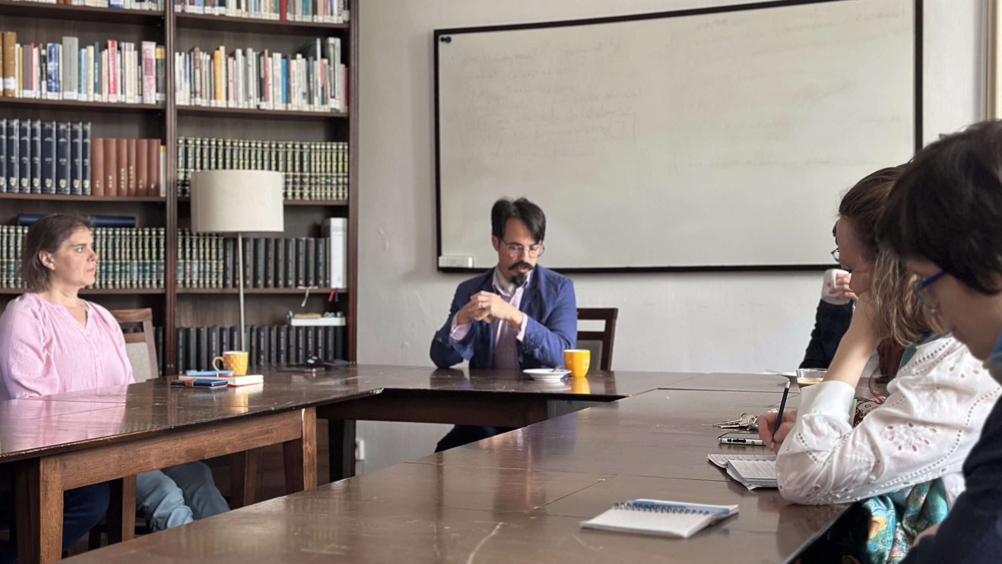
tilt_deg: -0.6
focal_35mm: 53
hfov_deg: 39.2
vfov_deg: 22.6
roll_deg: +0.4
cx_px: 499
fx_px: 1408
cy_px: 278
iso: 400
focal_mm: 6.86
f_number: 1.78
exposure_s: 1/49
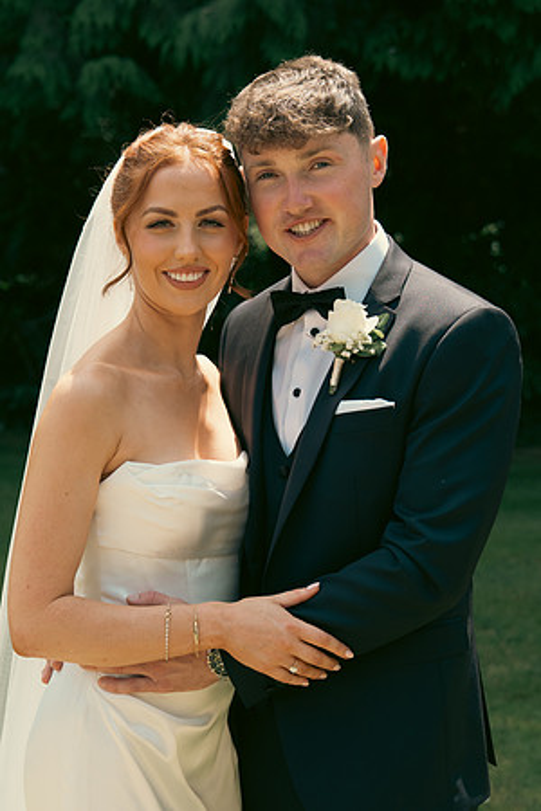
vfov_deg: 31.4
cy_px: 406
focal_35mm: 64
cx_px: 270
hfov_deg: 21.2
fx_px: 1443
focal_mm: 43
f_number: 3.5
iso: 400
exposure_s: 1/1600
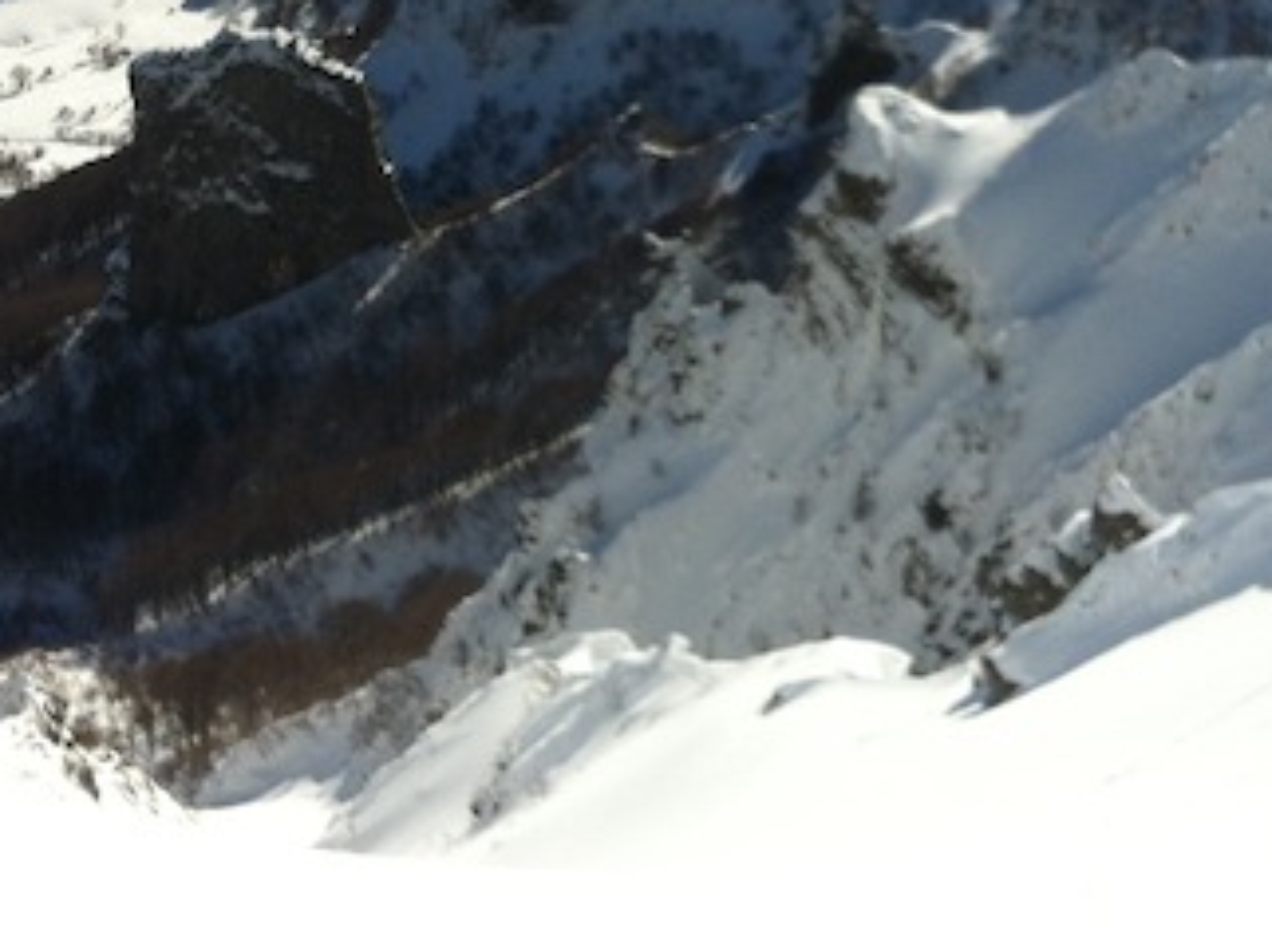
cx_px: 478
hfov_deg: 22.5
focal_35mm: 87
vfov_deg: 16.8
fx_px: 3195
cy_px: 217
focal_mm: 3.85
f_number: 2.8
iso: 80
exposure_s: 1/3771
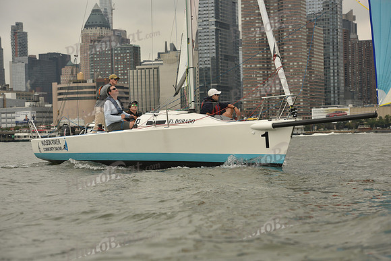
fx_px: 1065
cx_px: 196
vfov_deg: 14.0
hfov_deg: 20.8
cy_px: 130
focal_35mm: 98
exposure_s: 1/1250
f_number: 5.6
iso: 320
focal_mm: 98
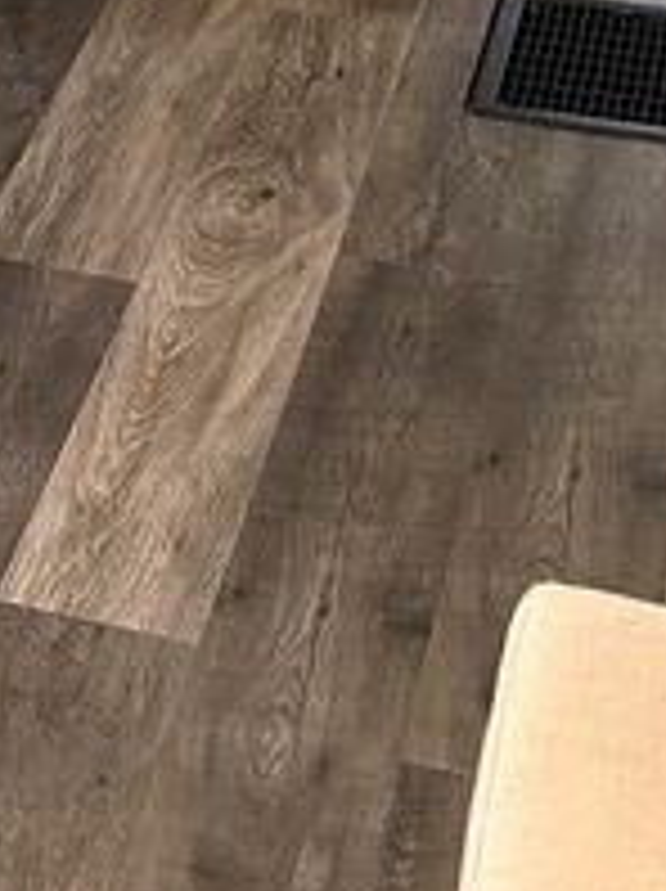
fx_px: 3368
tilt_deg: -7.8
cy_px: -936
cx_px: -752
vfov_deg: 12.9
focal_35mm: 131
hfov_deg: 10.2
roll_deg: +0.5
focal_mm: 6.76
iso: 200
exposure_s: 1/135
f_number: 1.78
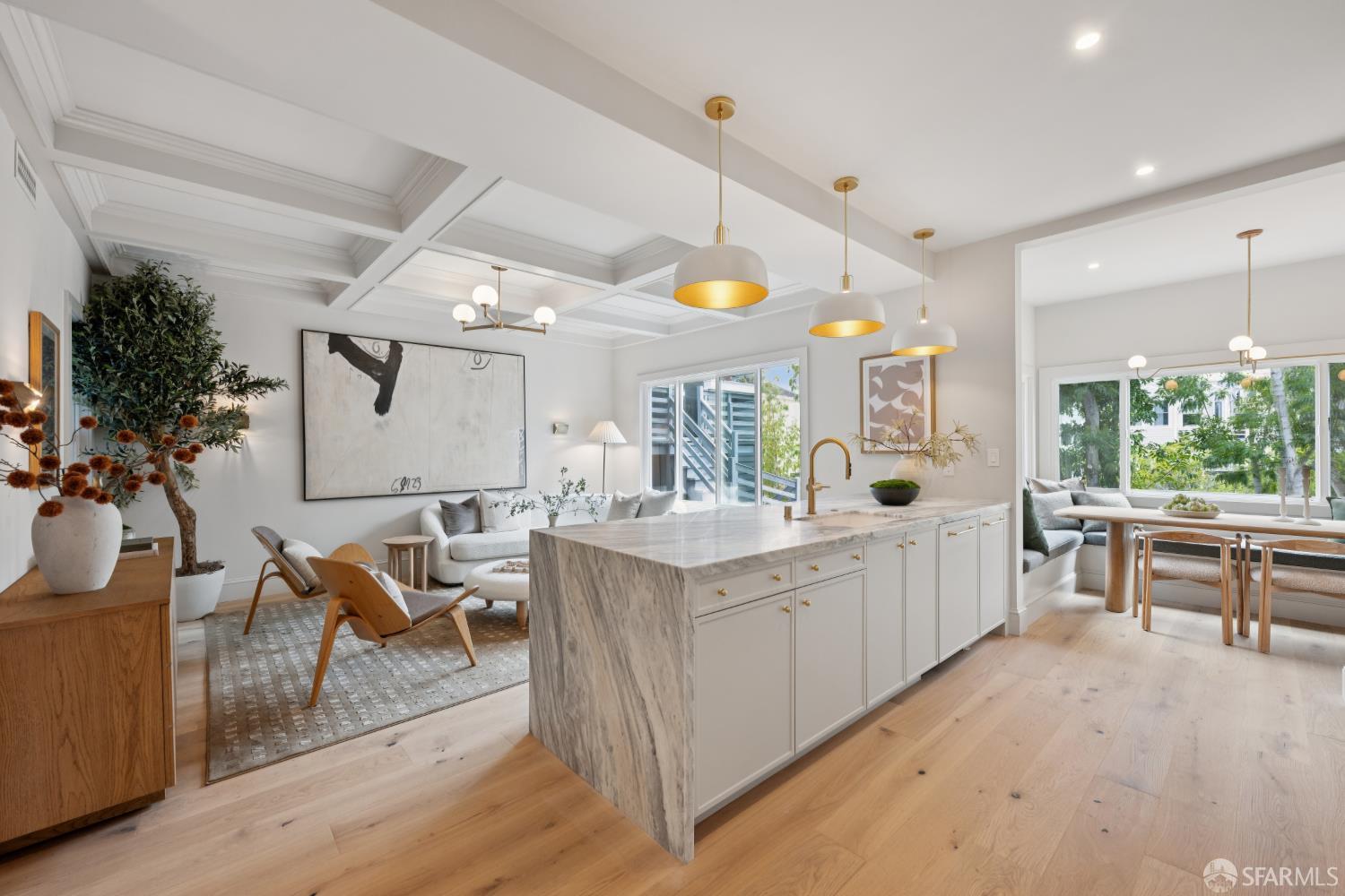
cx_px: 672
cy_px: 448
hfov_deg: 104.3
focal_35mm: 14
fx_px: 523
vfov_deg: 81.2
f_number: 8
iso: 125
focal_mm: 14
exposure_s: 1/5
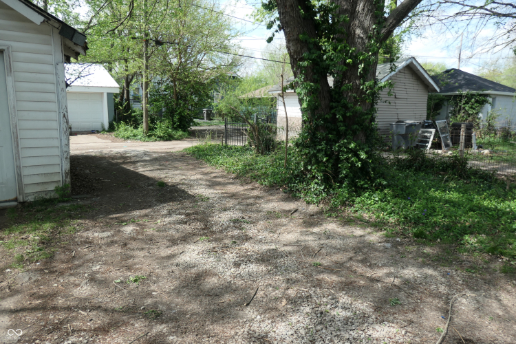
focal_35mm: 24
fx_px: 344
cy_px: 172
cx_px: 258
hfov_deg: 73.7
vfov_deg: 53.1
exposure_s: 1/1000
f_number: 3.3
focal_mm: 8.8
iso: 200
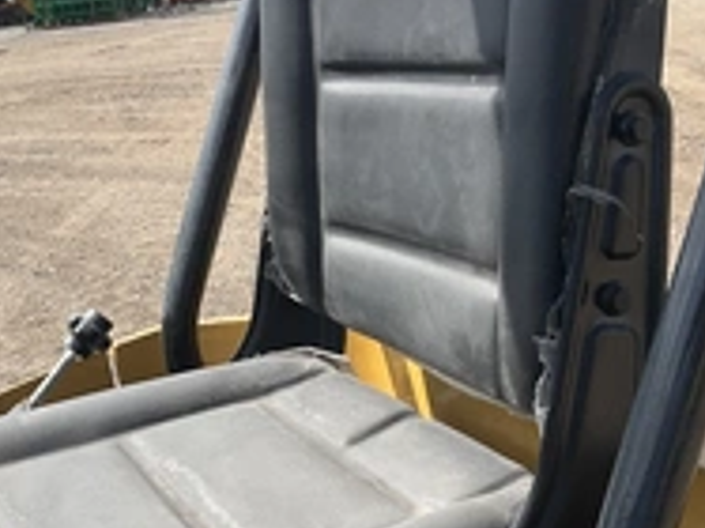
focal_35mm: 62
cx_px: 328
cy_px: 362
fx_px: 1262
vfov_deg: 23.5
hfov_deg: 31.2
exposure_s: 1/898
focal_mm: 3
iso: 25
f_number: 1.8
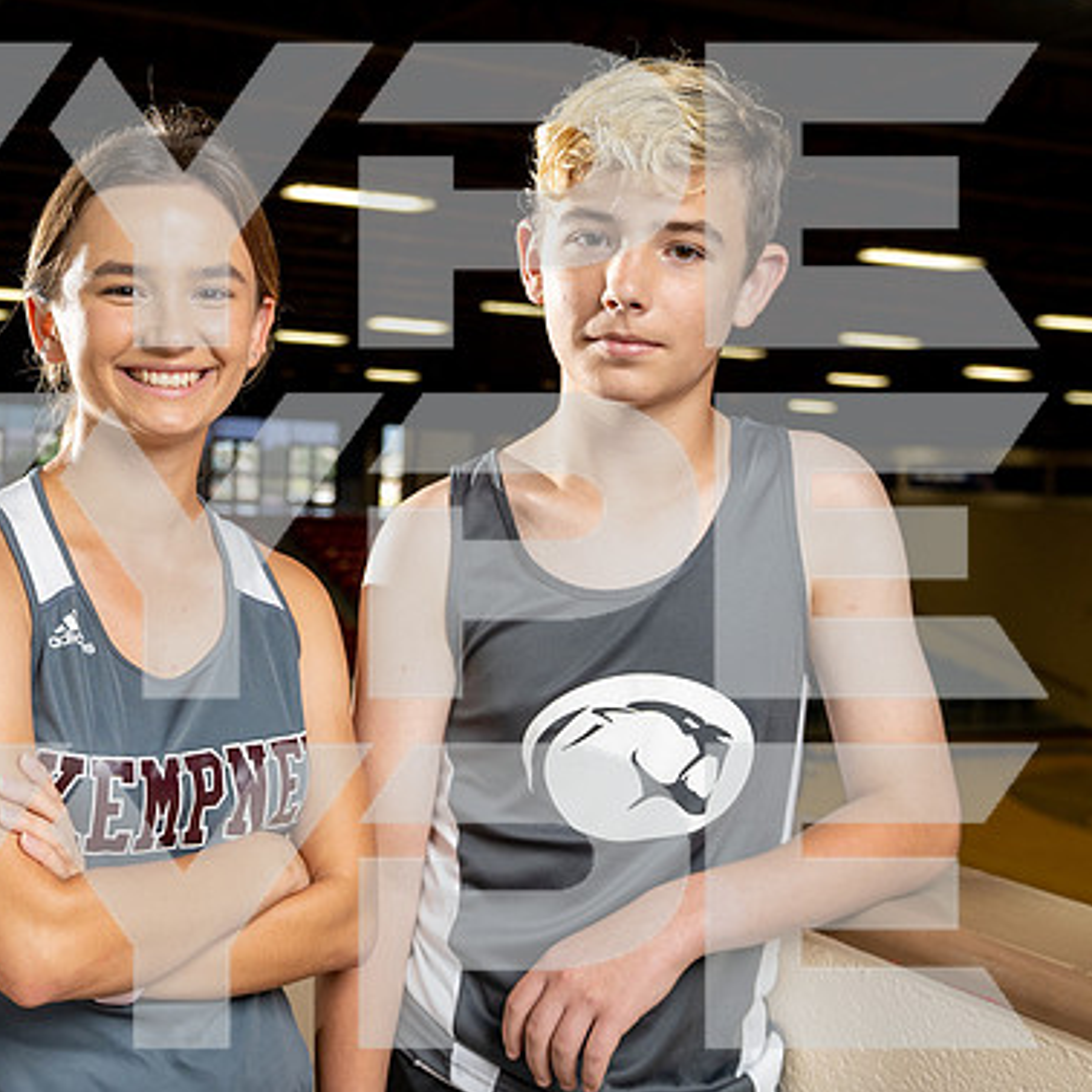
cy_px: 547
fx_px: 1677
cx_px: 312
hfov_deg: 35.5
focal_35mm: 47
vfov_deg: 36.1
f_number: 4.5
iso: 400
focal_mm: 36
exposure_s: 1/250
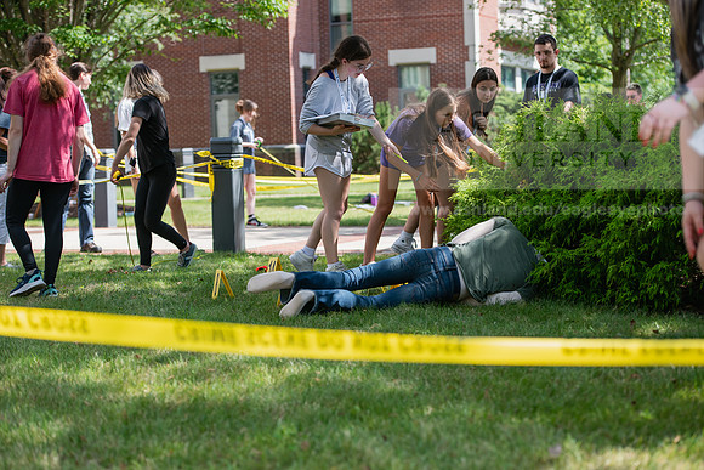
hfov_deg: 24.8
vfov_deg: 16.7
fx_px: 1604
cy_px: 235
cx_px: 352
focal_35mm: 82
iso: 125
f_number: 3.5
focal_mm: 82
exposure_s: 1/400
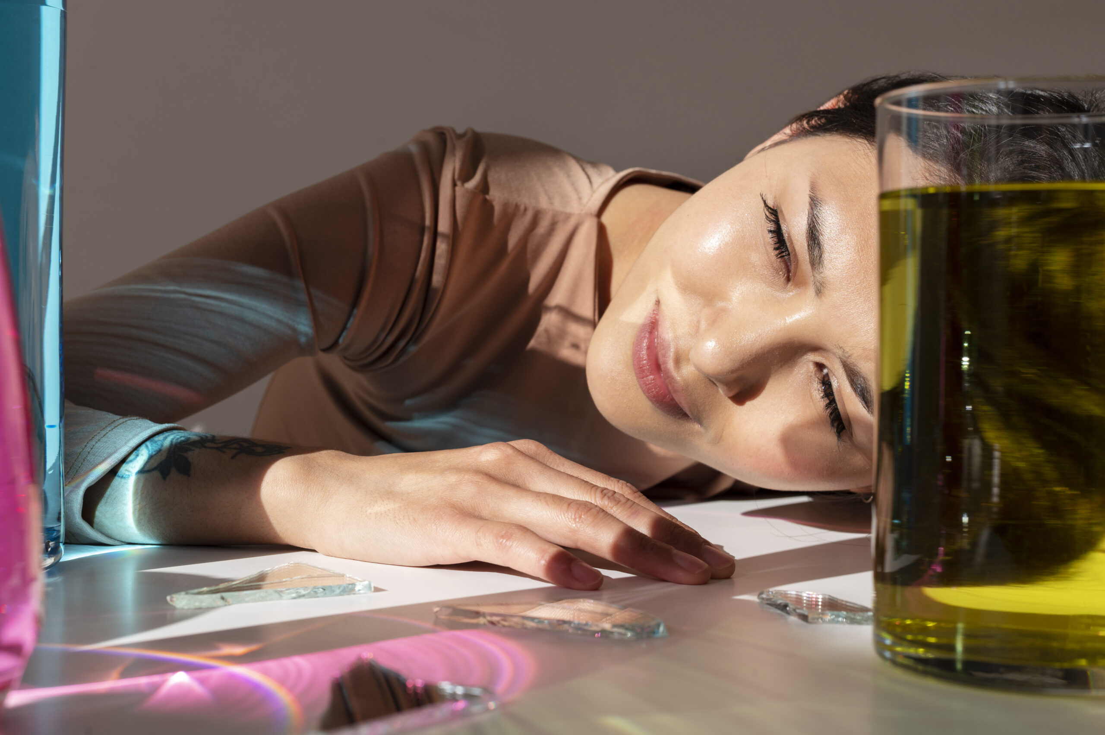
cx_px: 552
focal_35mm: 50
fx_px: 1534
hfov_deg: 39.6
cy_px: 368
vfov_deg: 27.0
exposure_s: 1/320
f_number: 8
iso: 250
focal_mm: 50
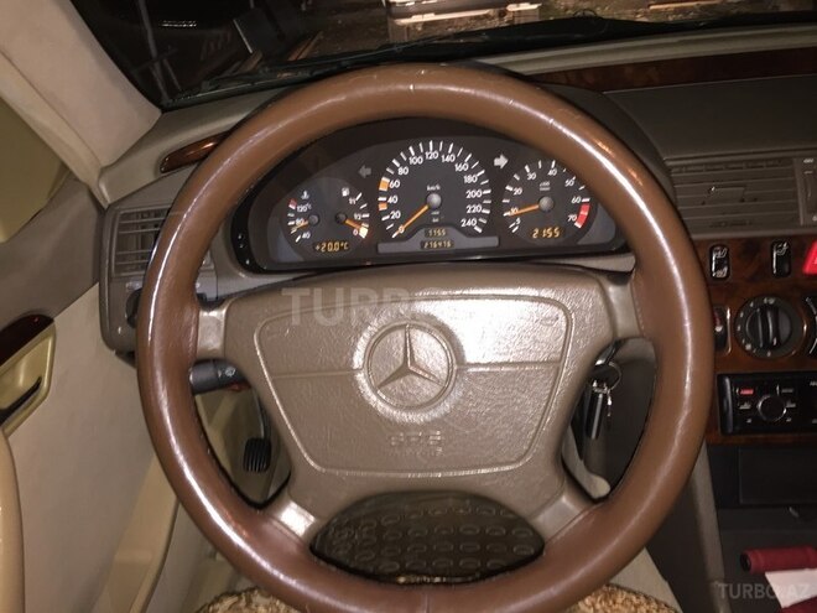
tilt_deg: -28.9
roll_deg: +5.5
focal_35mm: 29
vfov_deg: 48.2
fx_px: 684
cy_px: 306
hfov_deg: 61.7
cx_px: 408
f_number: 2.2
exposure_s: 1/17
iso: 100
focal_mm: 4.15
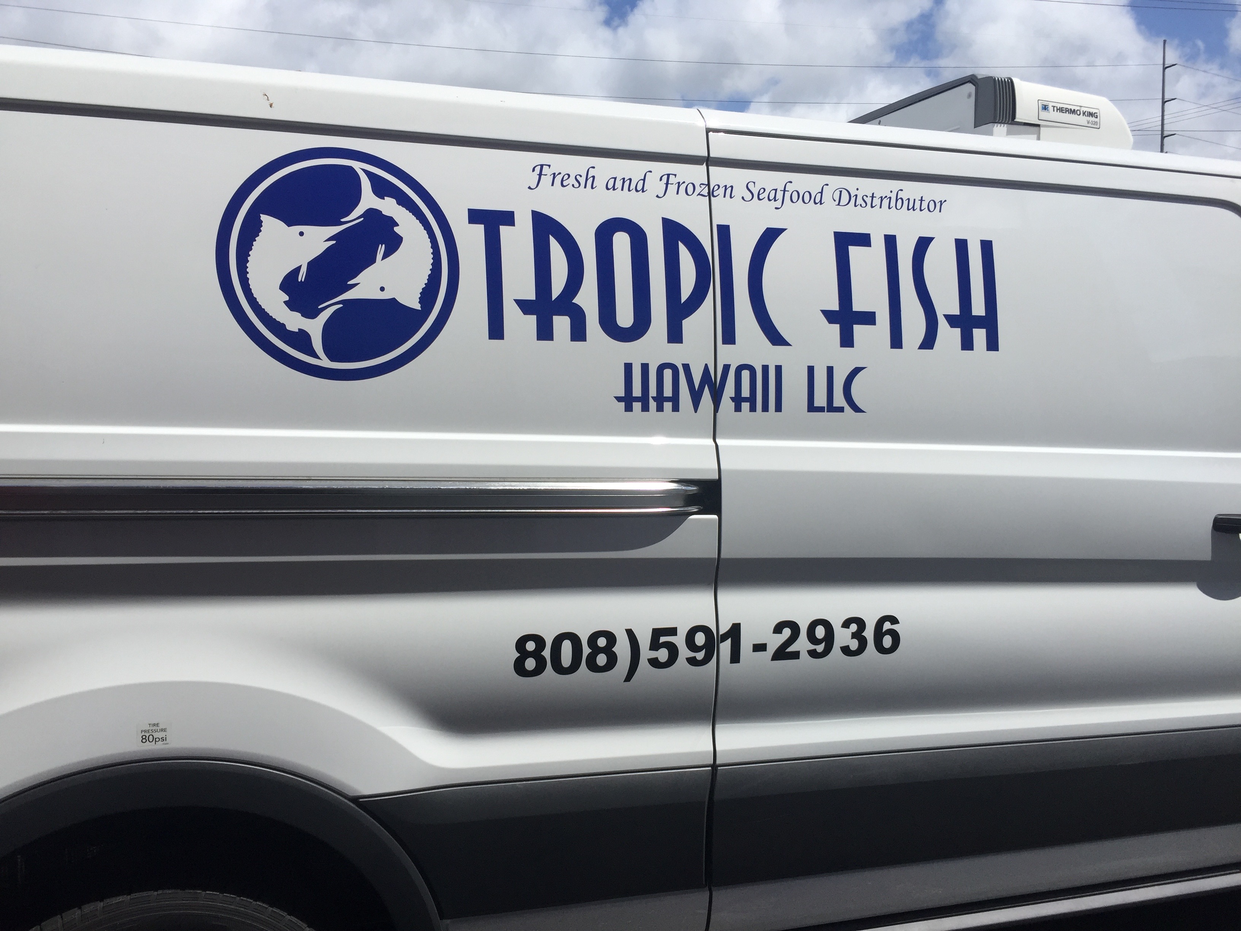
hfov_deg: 61.7
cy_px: 466
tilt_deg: -5.9
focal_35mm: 29
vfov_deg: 48.2
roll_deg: +0.0
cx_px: 620
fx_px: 1040
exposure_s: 1/3968
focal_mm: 4.15
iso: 32
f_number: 2.2
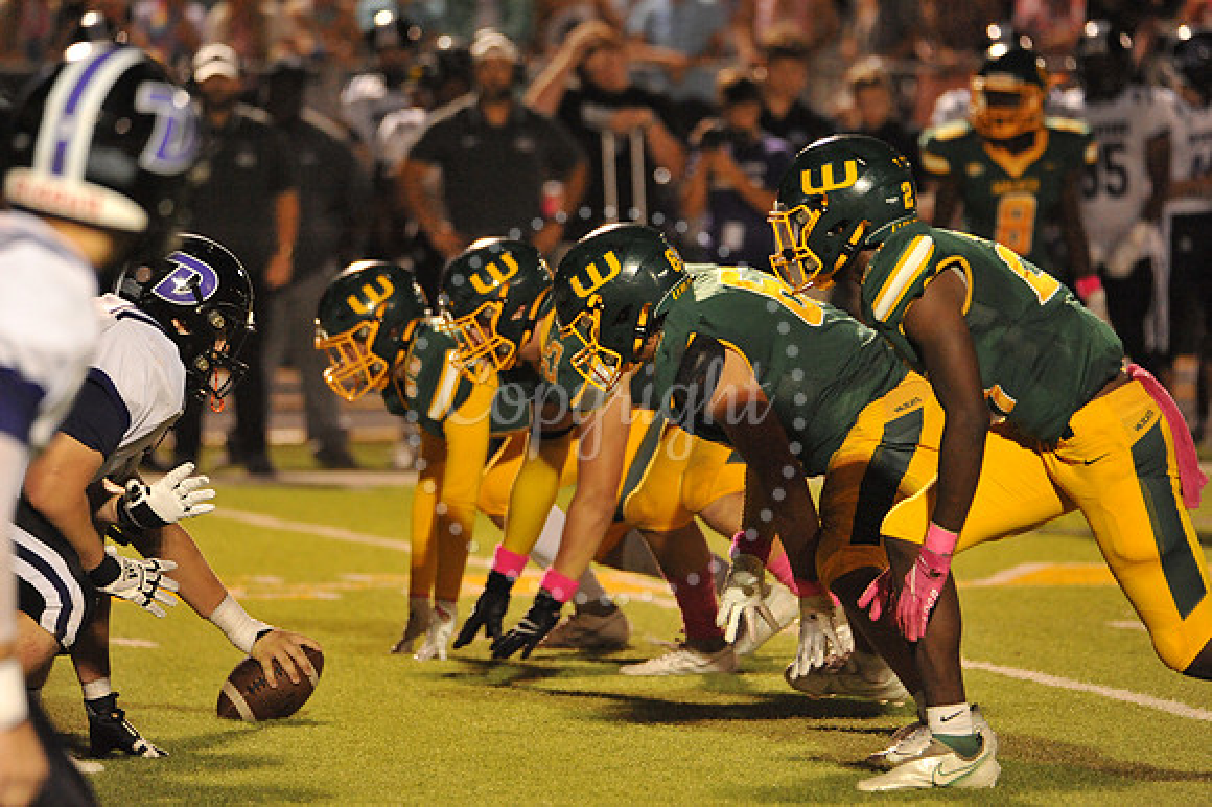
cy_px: 404
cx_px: 606
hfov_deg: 5.2
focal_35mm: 400
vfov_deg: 3.4
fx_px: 13458
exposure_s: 1/200
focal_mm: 400
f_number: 6.3
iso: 6400
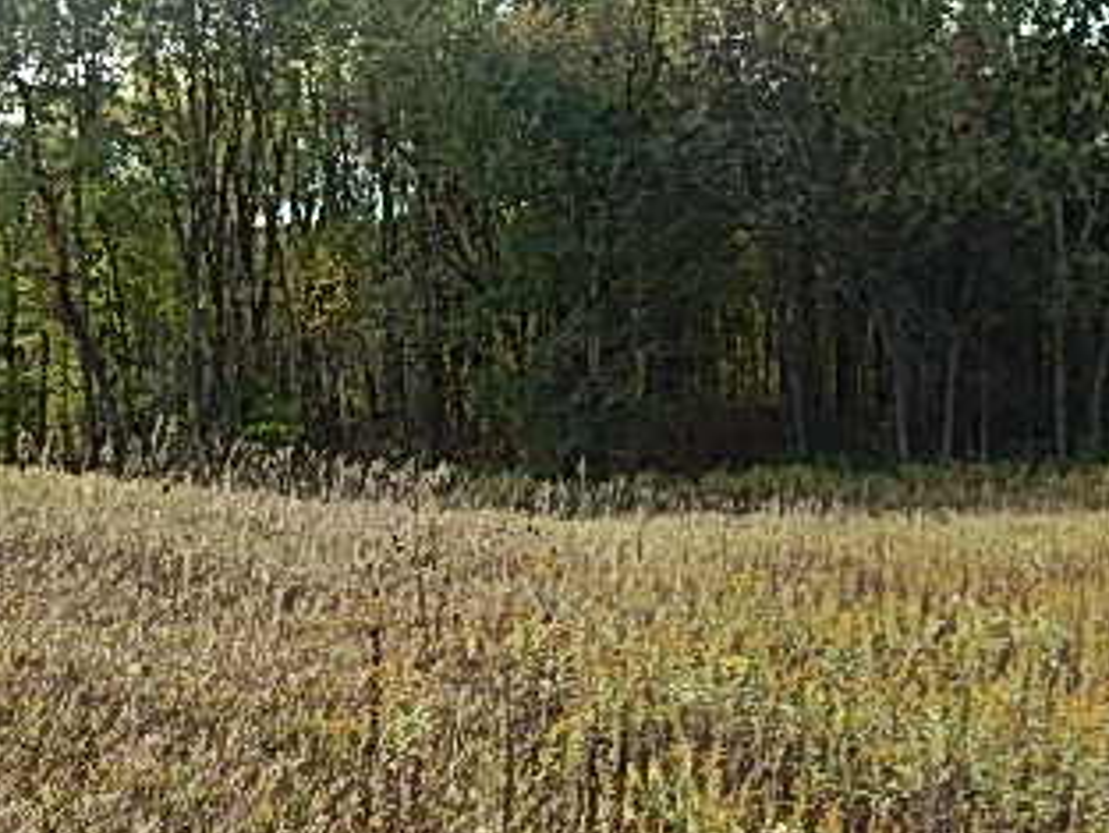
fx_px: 1442
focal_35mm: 45
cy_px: 393
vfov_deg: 32.2
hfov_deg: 41.6
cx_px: 726
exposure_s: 1/400
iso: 125
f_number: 3
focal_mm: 4
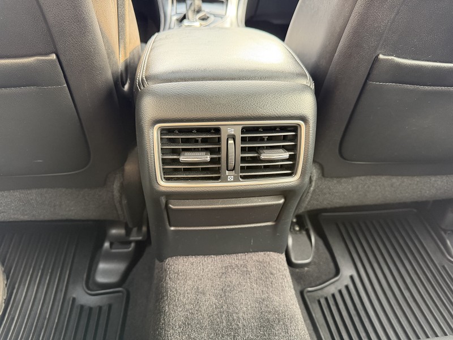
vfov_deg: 56.8
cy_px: 170
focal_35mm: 24
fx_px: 314
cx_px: 226
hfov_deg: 71.6
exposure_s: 1/60
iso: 320
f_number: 1.78
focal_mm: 6.76
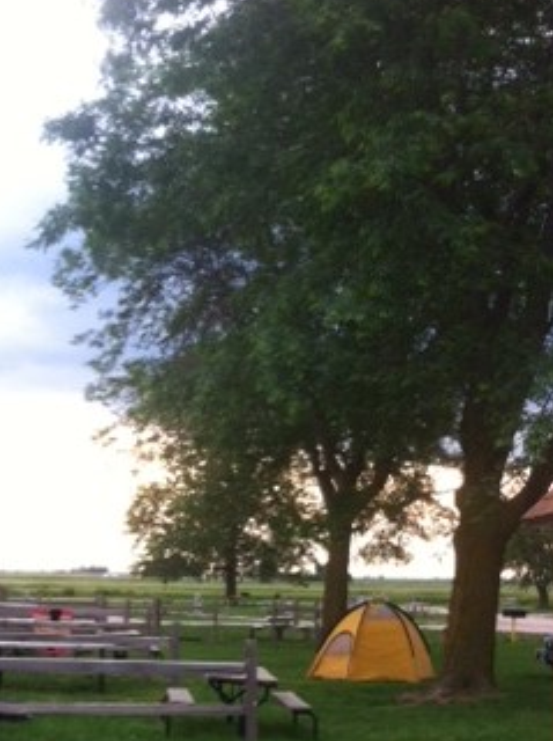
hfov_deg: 20.9
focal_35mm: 70
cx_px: 201
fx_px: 1495
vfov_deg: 27.1
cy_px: 632
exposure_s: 1/30
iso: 100
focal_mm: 3.85
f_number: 2.8
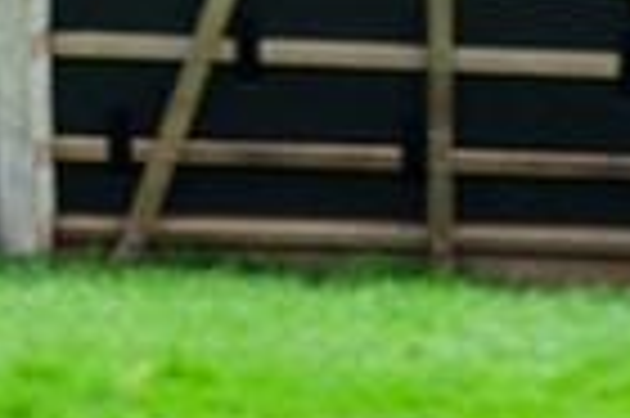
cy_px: -407
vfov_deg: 0.8
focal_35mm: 1661
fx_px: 29033
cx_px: 472
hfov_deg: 1.2
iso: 1250
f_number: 5.6
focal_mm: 400
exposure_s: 1/1000
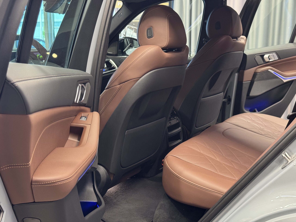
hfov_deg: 39.7
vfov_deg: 30.3
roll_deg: +0.2
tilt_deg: -11.1
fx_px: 410
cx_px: 148
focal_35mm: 48
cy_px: 111
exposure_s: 1/33
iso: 250
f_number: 1.78
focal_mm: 6.76
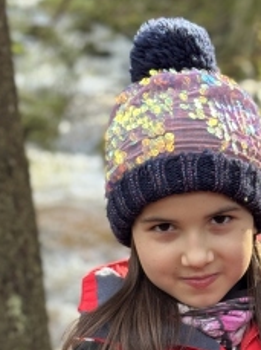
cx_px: 224
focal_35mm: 126
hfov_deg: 11.7
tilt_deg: -14.5
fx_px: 1270
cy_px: 319
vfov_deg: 15.5
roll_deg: -2.7
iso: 100
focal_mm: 6.86
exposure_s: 1/67
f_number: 1.78
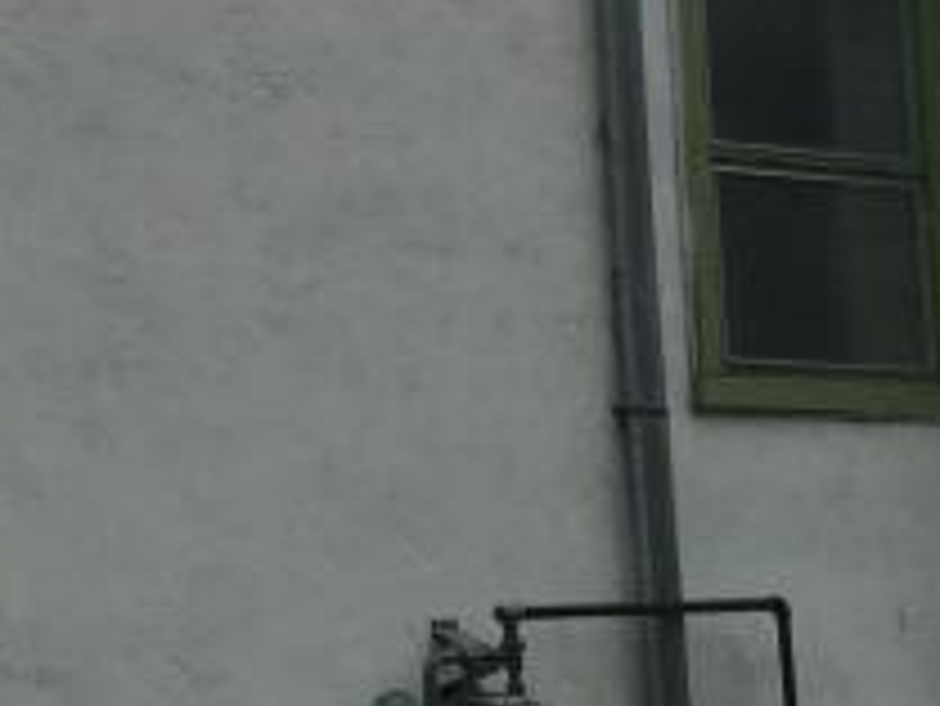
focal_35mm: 142
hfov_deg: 13.2
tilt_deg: +12.7
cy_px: -184
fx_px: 3858
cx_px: -432
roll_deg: +0.3
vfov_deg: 10.3
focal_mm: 4.15
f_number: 2.2
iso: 25
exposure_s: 1/962
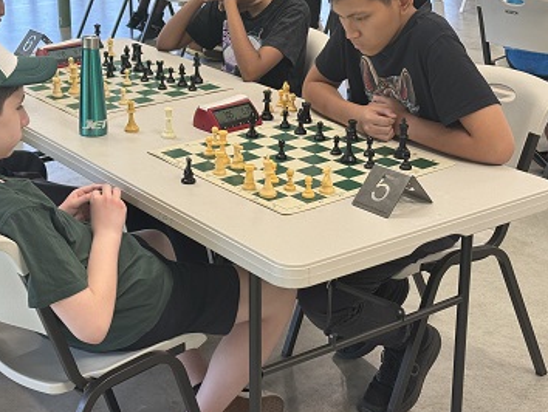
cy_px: 167
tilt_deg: -19.9
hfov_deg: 29.6
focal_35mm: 65
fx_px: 1030
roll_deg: +0.3
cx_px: 190
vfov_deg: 22.6
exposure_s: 1/100
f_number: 1.78
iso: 80
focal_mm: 6.76
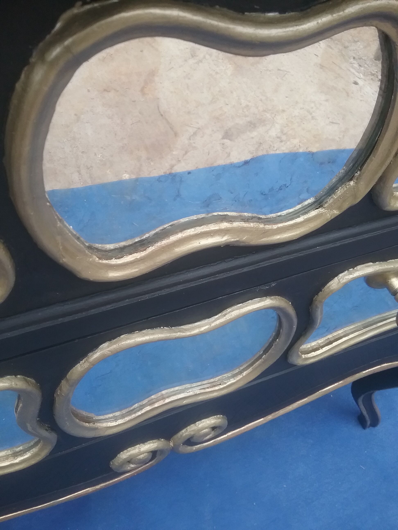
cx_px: 199
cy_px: 265
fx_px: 475
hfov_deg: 45.4
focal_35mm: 31
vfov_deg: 58.4
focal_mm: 3.3
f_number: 2.2
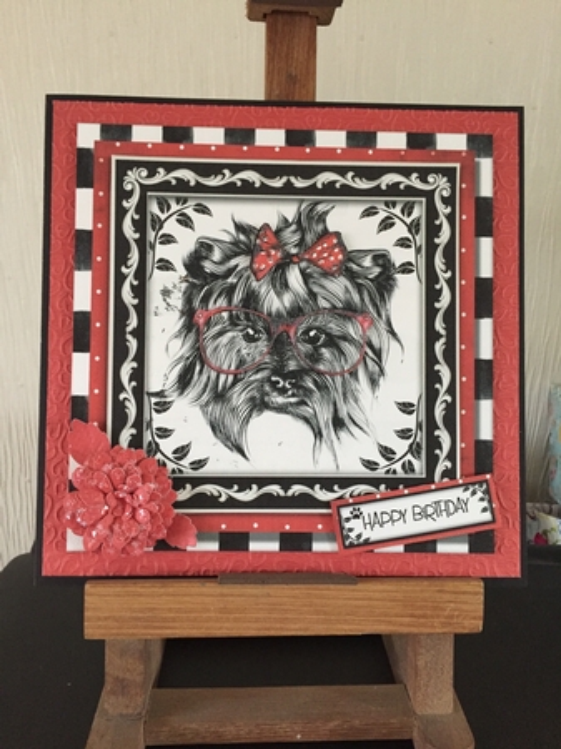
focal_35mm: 29
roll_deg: -1.2
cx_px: 280
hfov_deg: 48.2
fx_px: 627
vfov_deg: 61.7
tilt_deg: -15.3
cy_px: 374
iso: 250
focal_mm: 4.15
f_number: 2.2
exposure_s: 1/20
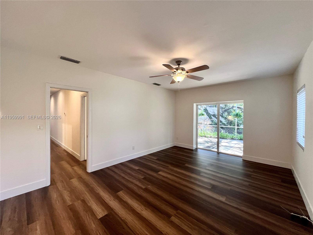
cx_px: 156
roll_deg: -0.4
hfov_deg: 106.2
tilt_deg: -1.1
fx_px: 118
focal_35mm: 13
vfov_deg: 89.9
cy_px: 118
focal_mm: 1.57
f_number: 1.8
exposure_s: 1/120
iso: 200
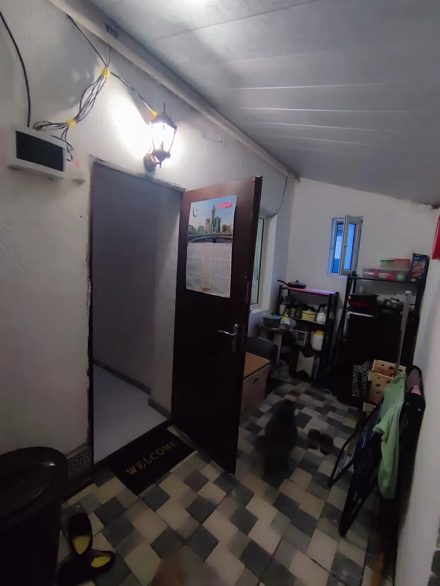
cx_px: 220
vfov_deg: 94.5
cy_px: 293
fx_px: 271
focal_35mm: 16
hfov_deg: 78.2
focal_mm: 1.65
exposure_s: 1/17
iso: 229
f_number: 2.2
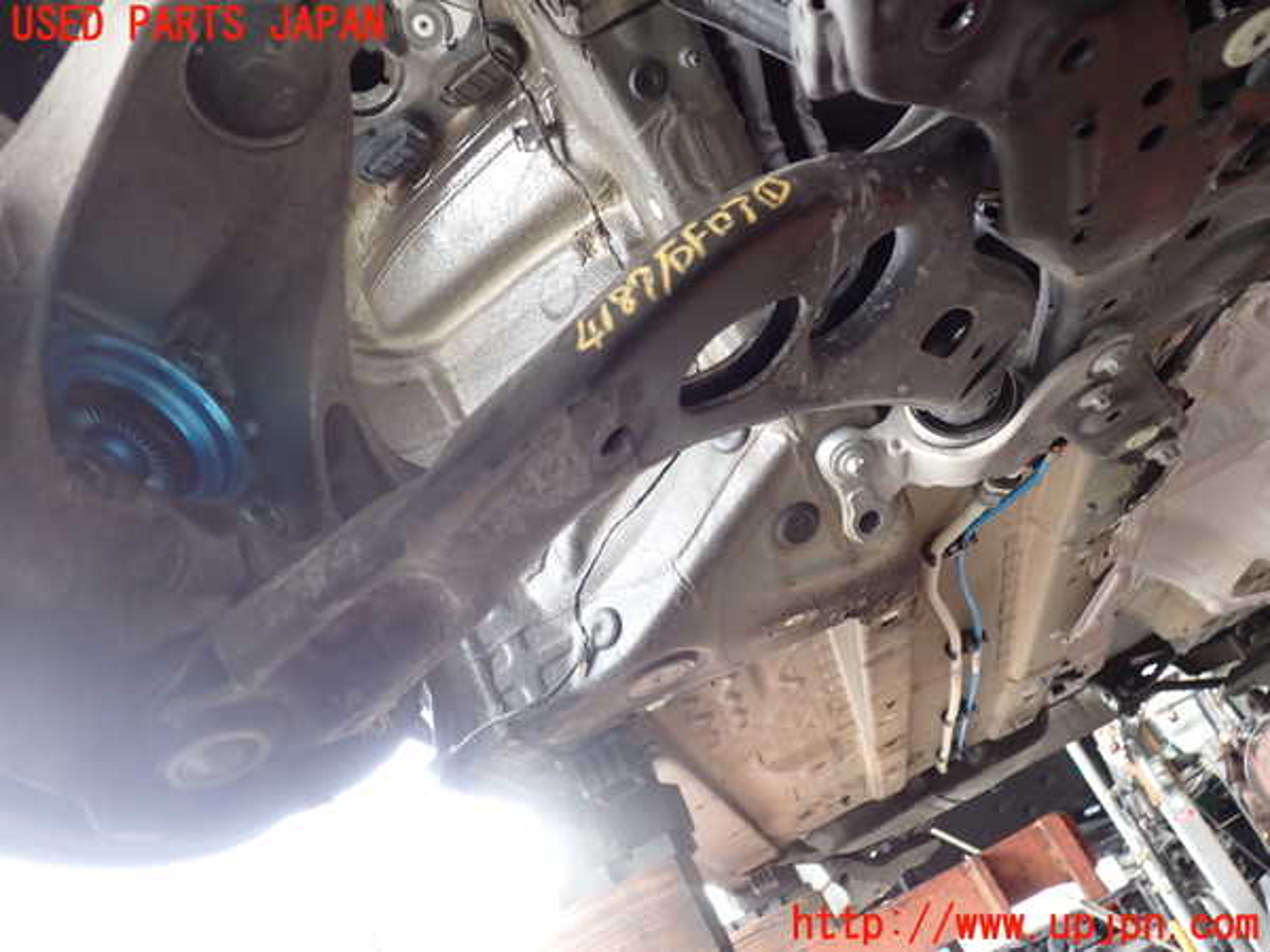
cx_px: 635
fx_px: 1101
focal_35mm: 30
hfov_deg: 60.0
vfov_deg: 46.8
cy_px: 476
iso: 200
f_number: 2.3
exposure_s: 1/40
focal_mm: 5.4
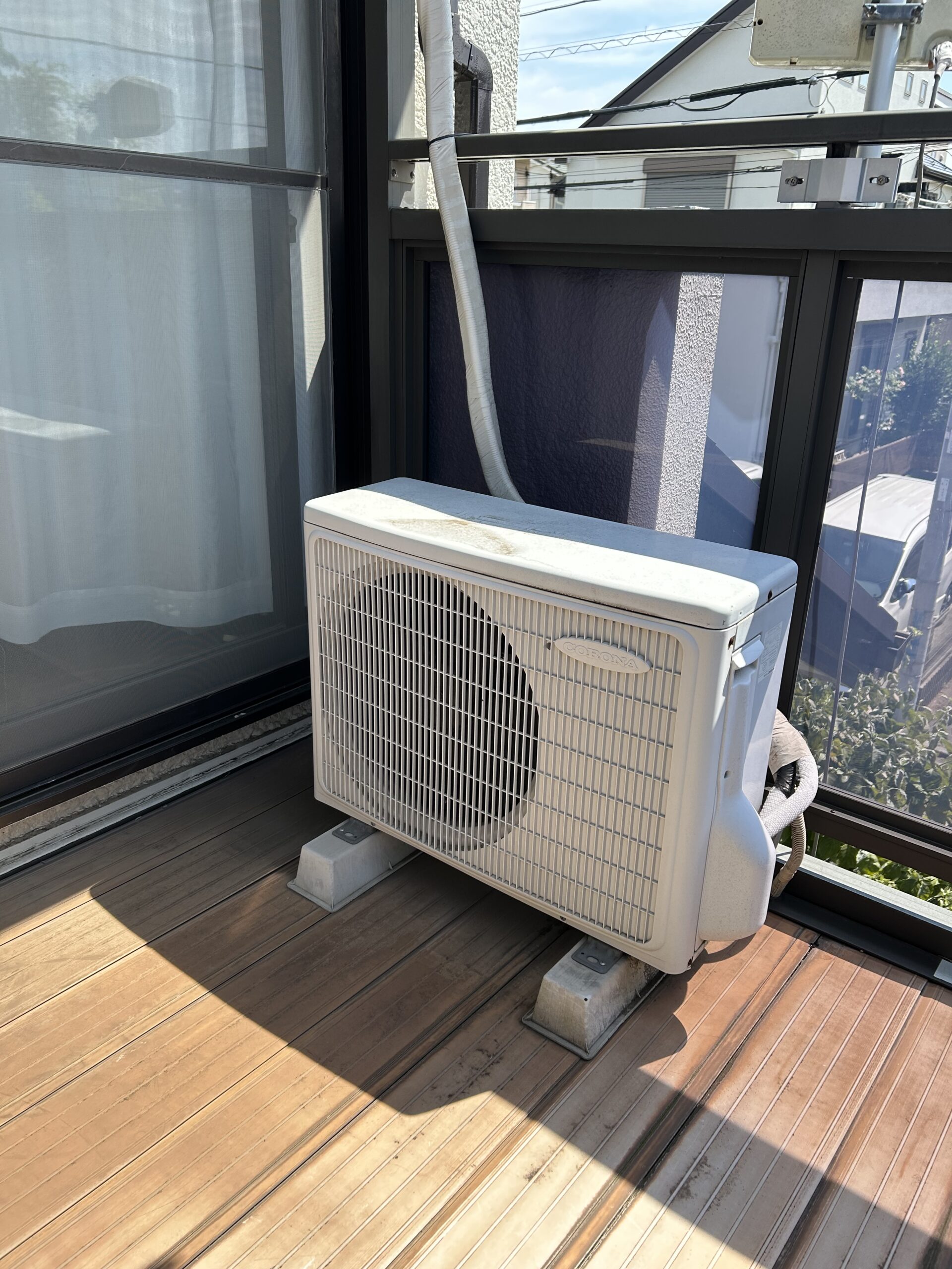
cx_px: 476
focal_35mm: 26
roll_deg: -1.7
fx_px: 953
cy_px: 634
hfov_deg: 53.1
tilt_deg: -21.5
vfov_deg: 67.3
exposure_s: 1/1669
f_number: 1.5
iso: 50
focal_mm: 5.7
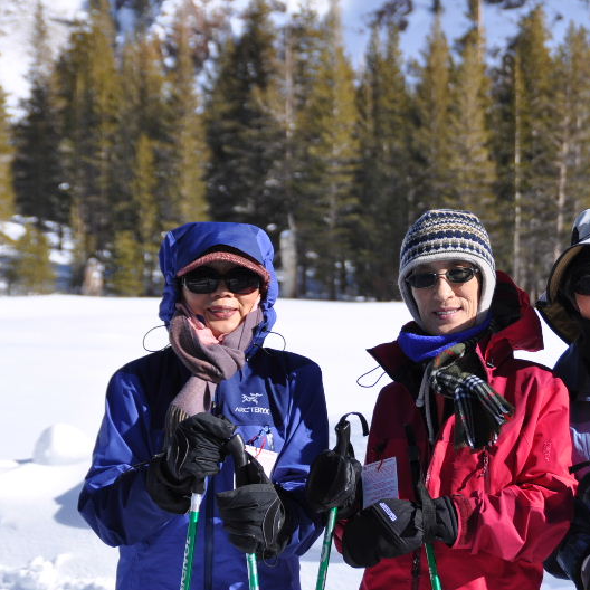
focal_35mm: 135
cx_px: 391
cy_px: 296
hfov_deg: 12.9
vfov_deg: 12.9
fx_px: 2603
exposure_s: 1/1000
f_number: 8
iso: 200
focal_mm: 70
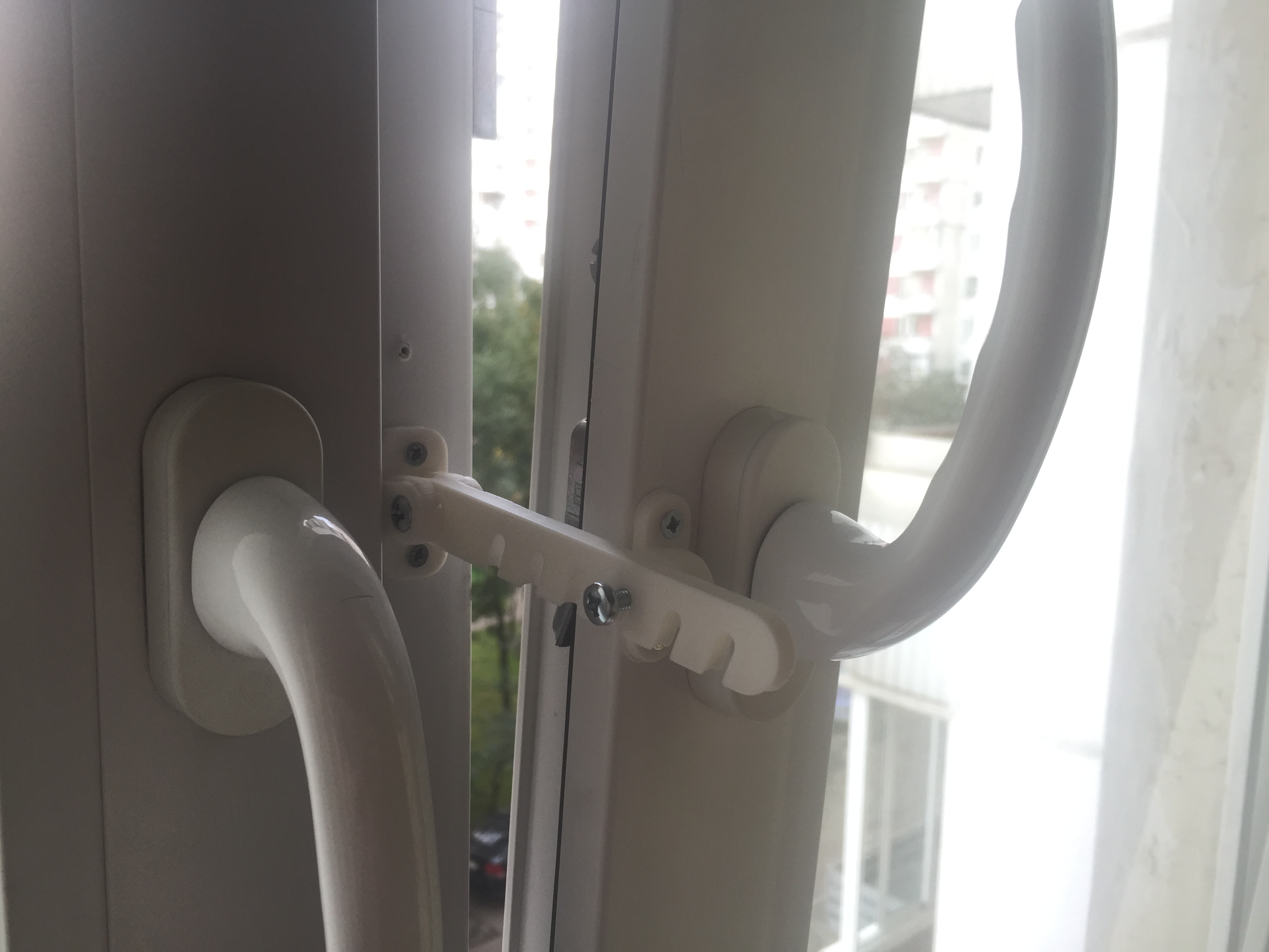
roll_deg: -3.7
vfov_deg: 48.2
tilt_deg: -9.2
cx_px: 634
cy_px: 476
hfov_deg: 61.7
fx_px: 1063
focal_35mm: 29
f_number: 2.2
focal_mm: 4.15
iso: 40
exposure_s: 1/100
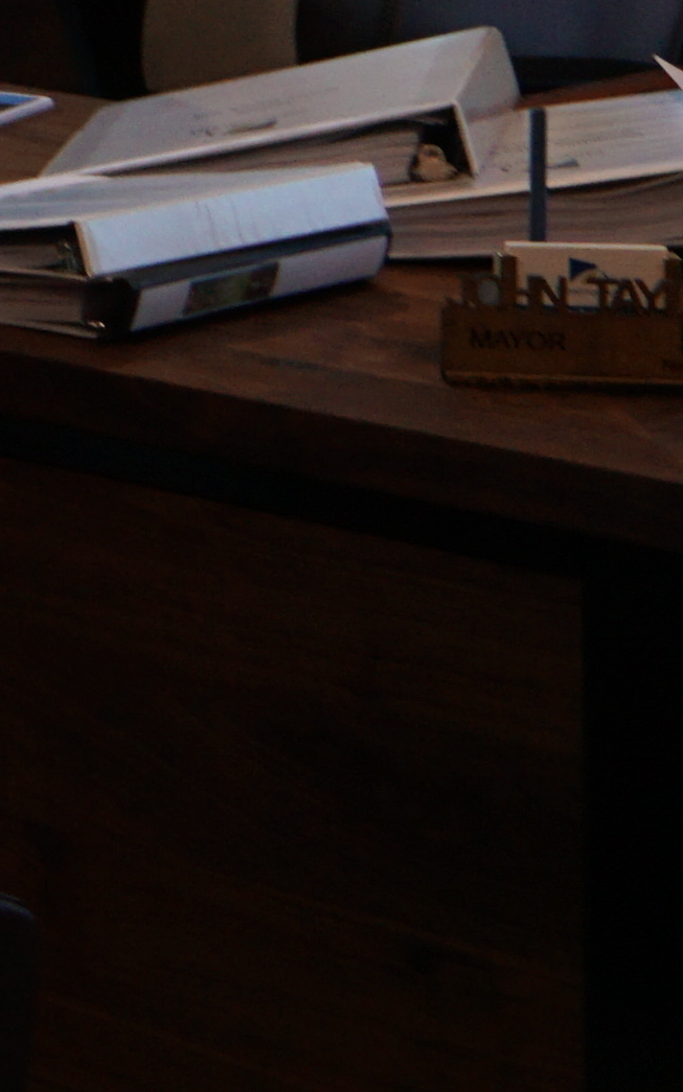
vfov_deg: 9.9
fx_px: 6015
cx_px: -2148
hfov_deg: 5.6
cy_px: -734
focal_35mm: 202
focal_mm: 23
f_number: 5
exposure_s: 1/100
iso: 200
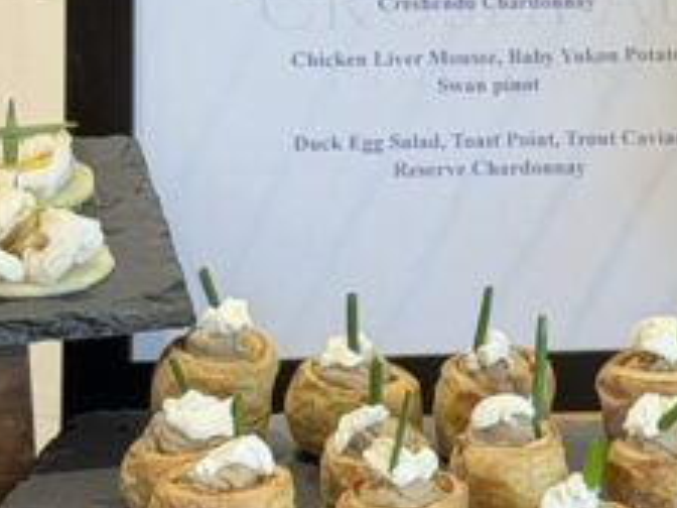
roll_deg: -0.8
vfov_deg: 6.8
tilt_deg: -18.1
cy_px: 103
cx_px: 907
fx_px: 4283
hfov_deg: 8.9
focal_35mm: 219
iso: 64
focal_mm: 6.76
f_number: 1.78
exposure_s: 1/120
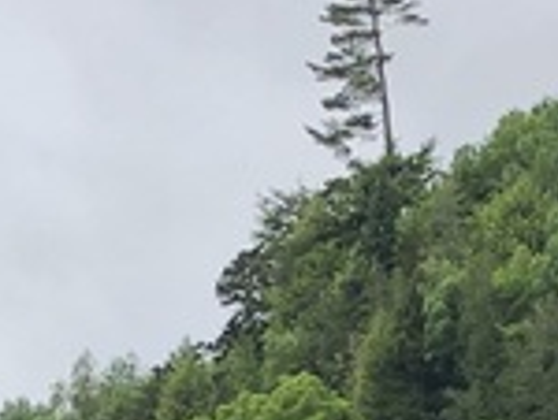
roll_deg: +1.5
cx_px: 353
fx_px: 3617
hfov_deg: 8.8
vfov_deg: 6.4
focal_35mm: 224
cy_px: 974
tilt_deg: +11.7
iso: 20
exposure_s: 1/457
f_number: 1.8
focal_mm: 3.99
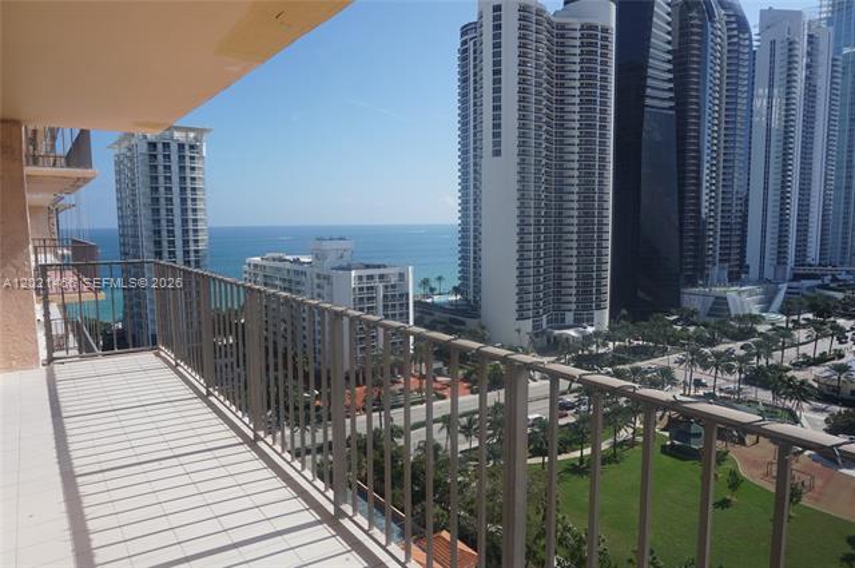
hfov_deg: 73.8
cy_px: 284
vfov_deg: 53.0
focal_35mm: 24
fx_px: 569
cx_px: 428
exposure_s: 1/250
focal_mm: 16
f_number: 9
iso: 100
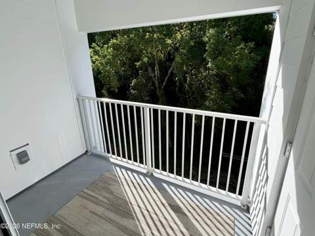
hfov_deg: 102.1
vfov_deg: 85.6
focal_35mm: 14
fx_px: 127
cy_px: 118
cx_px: 158
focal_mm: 2.22
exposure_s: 1/709
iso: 40
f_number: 2.2
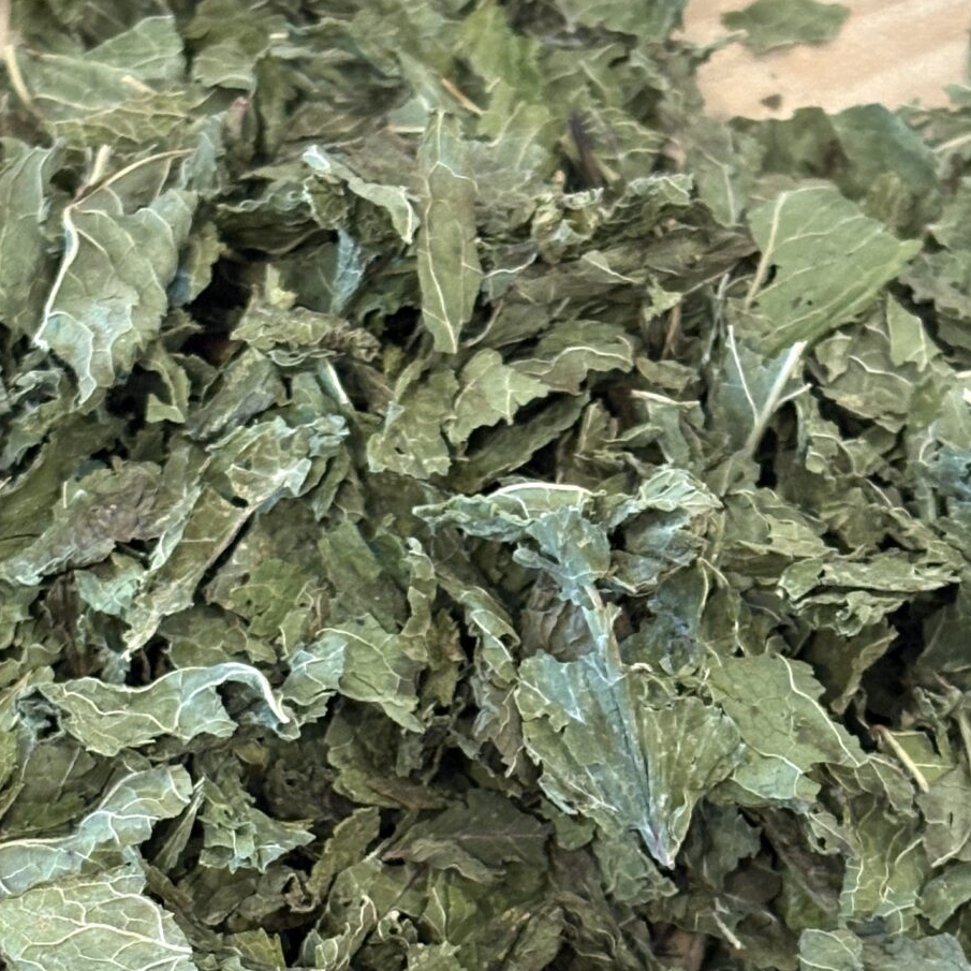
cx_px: 314
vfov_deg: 13.2
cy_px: 1011
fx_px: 4126
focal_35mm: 130
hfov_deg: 13.4
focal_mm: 5.96
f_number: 1.6
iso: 250
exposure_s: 1/33
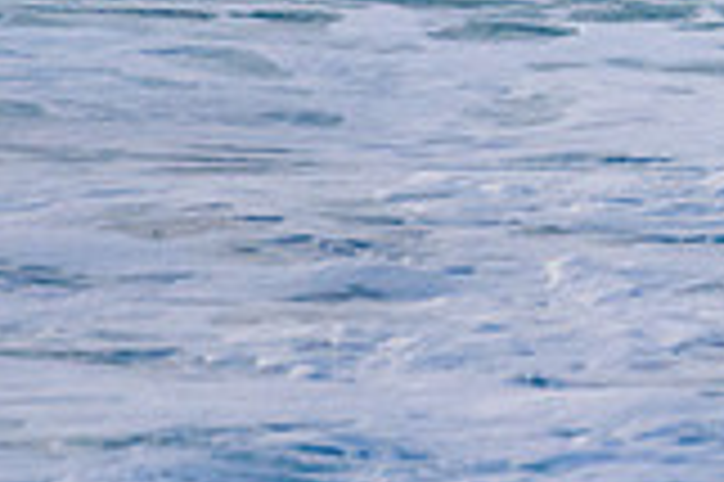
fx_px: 44480
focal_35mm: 2214
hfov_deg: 0.9
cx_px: 1184
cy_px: -515
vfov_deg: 0.6
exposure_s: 1/2000
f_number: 5.6
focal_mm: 500
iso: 1250
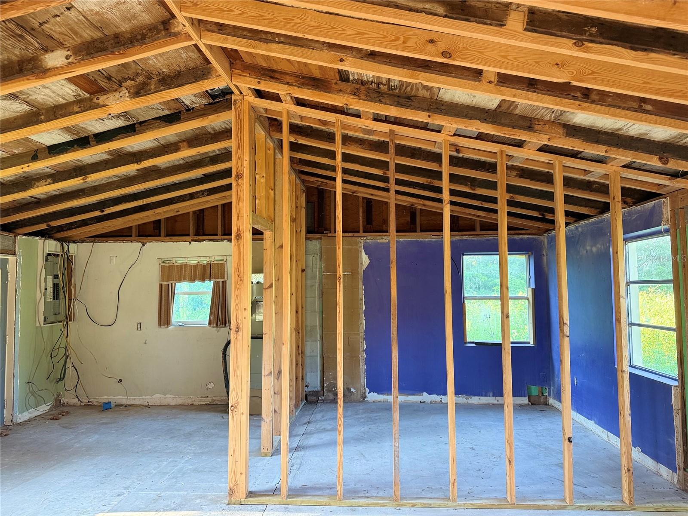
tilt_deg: +4.2
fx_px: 477
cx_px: 344
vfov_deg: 56.8
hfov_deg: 71.6
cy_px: 258
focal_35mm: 24
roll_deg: +0.7
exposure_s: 1/82
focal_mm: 6.76
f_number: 1.78
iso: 200
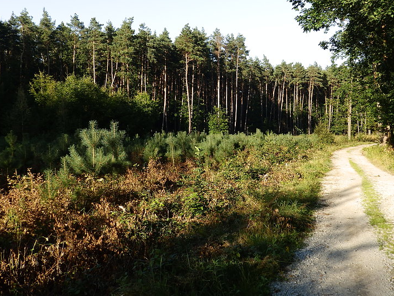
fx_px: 455
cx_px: 223
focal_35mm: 40
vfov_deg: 35.9
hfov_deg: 46.7
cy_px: 121
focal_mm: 5.7
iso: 80
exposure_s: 1/160
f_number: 4.5
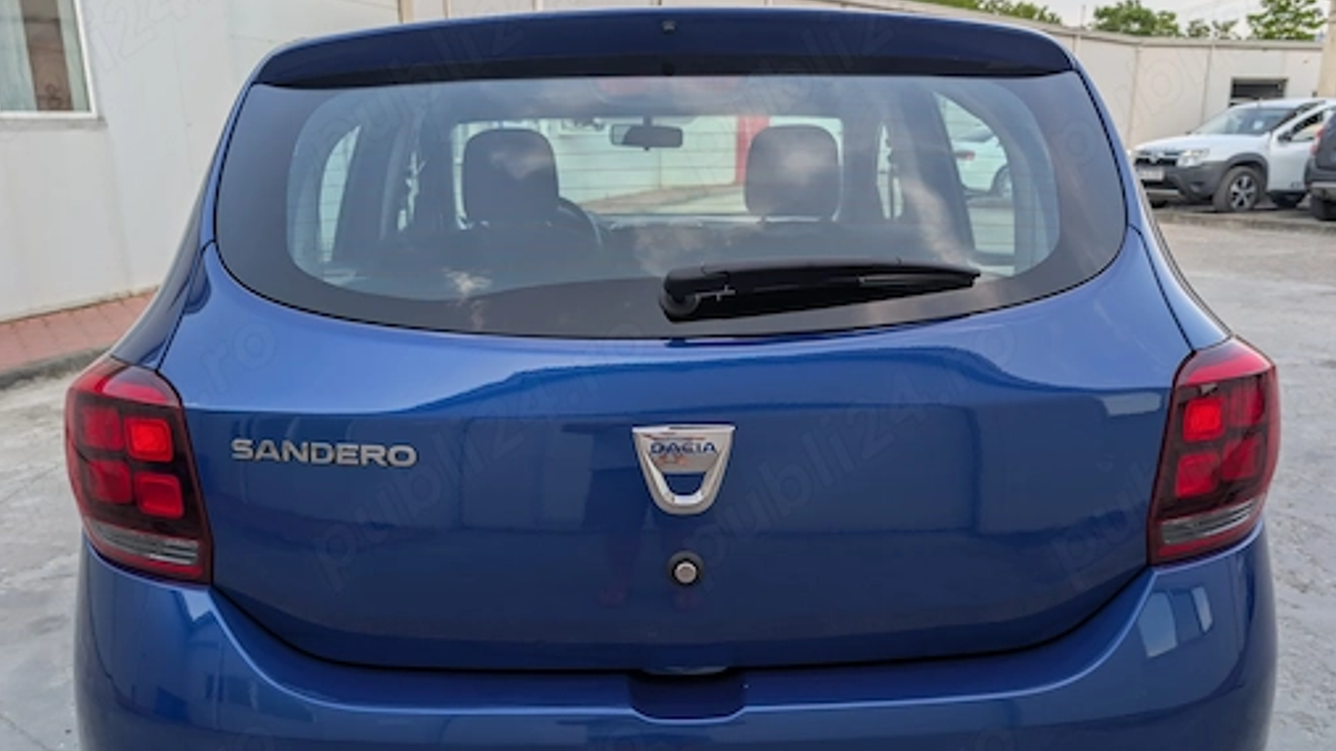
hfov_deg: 62.6
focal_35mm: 31
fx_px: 1098
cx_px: 661
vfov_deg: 37.5
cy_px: 477
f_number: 1.68
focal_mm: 6.9
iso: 20
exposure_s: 1/355
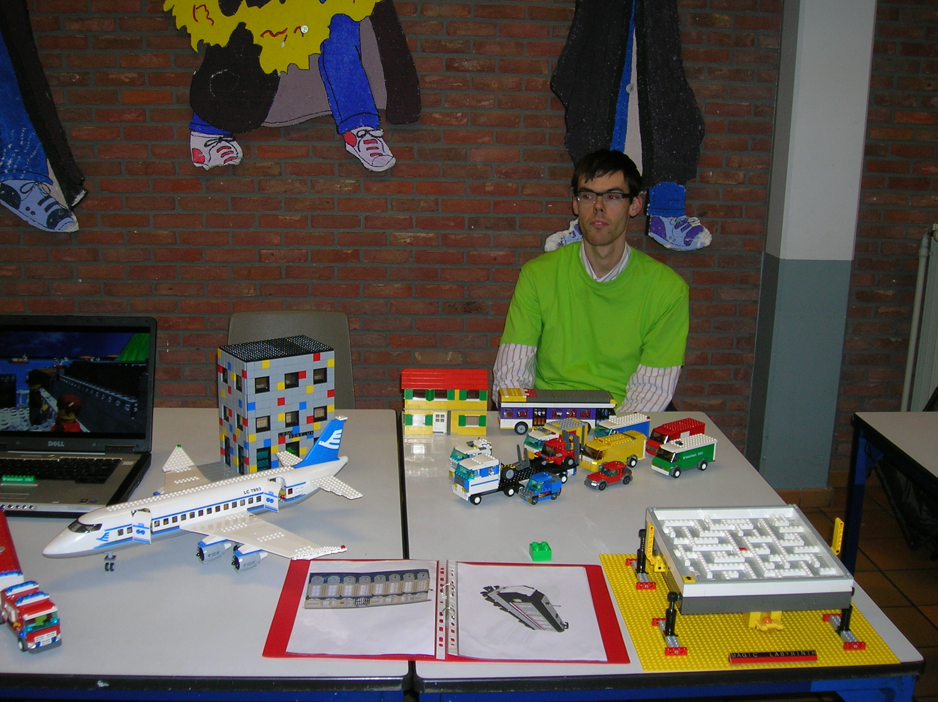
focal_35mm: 38
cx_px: 469
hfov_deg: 49.0
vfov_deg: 37.7
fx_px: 1029
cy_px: 351
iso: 64
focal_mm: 6.4
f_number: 3
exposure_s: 1/60.1
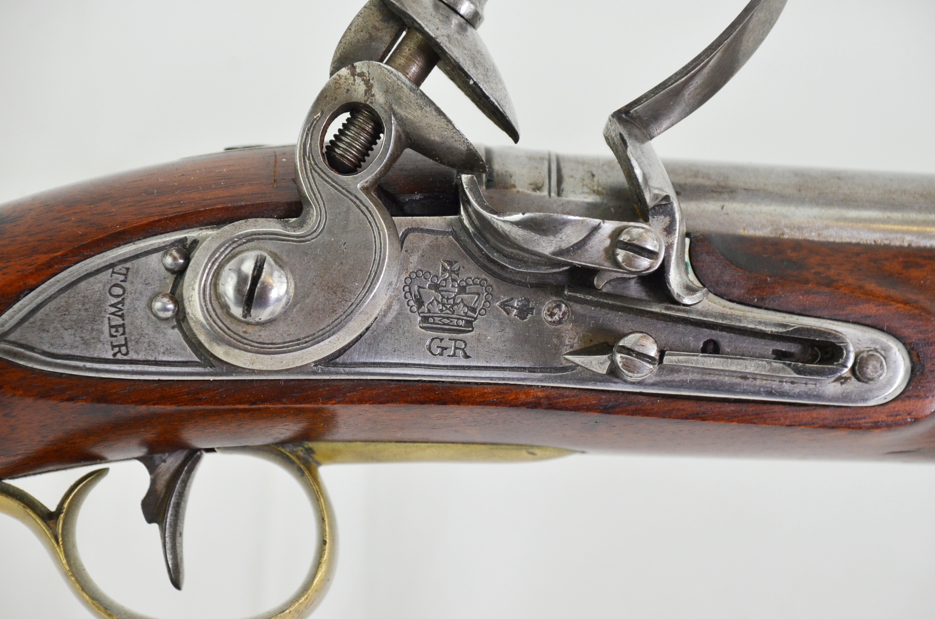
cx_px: 451
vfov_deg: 6.5
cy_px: 307
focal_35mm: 212
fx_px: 5482
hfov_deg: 9.7
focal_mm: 135
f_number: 5.6
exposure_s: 1/200
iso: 800
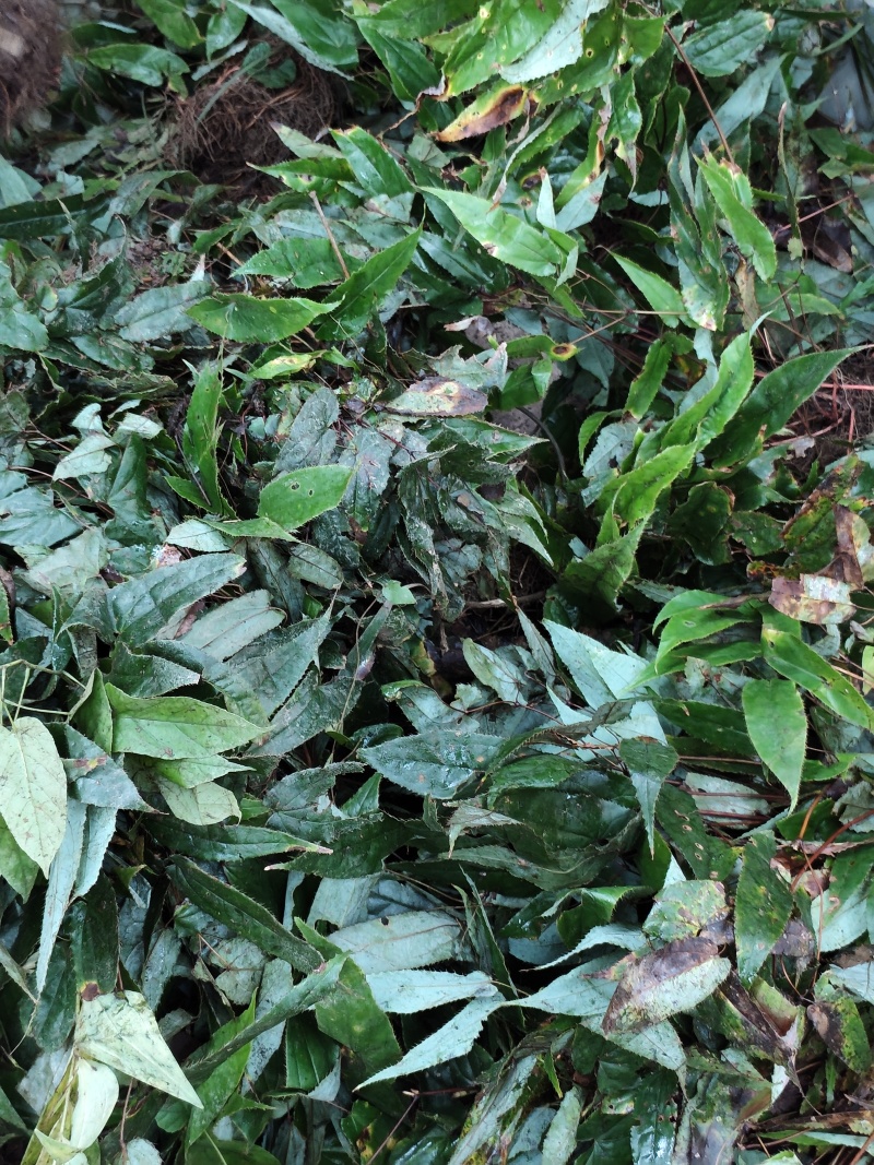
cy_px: 582
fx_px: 1616
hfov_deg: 30.3
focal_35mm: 48
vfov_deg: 39.7
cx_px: 437
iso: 640
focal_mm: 5.84
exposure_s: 1/50
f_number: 1.6
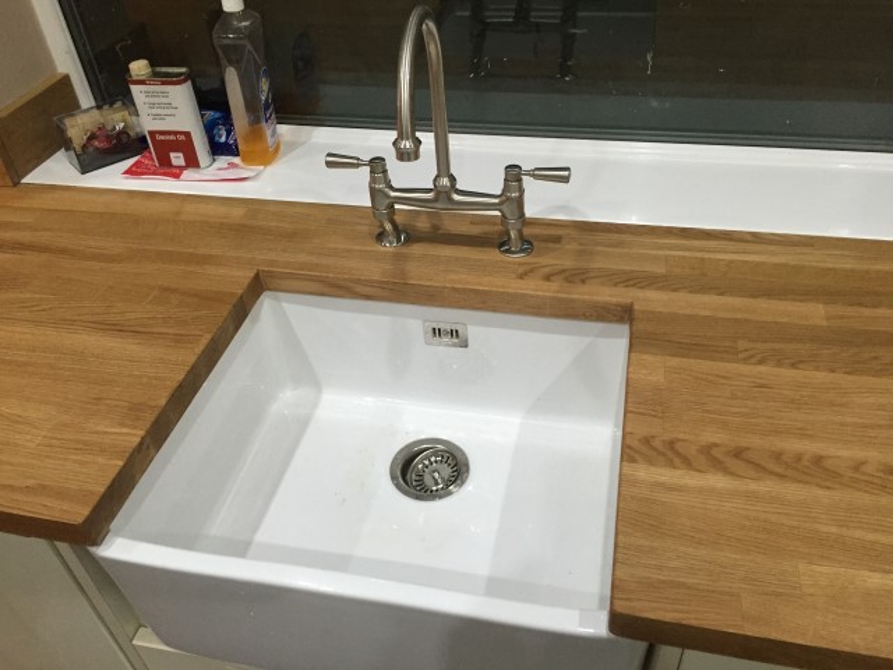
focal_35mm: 29
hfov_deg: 61.7
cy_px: 335
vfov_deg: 48.2
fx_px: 748
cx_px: 446
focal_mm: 4.15
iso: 200
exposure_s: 1/33
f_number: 2.2
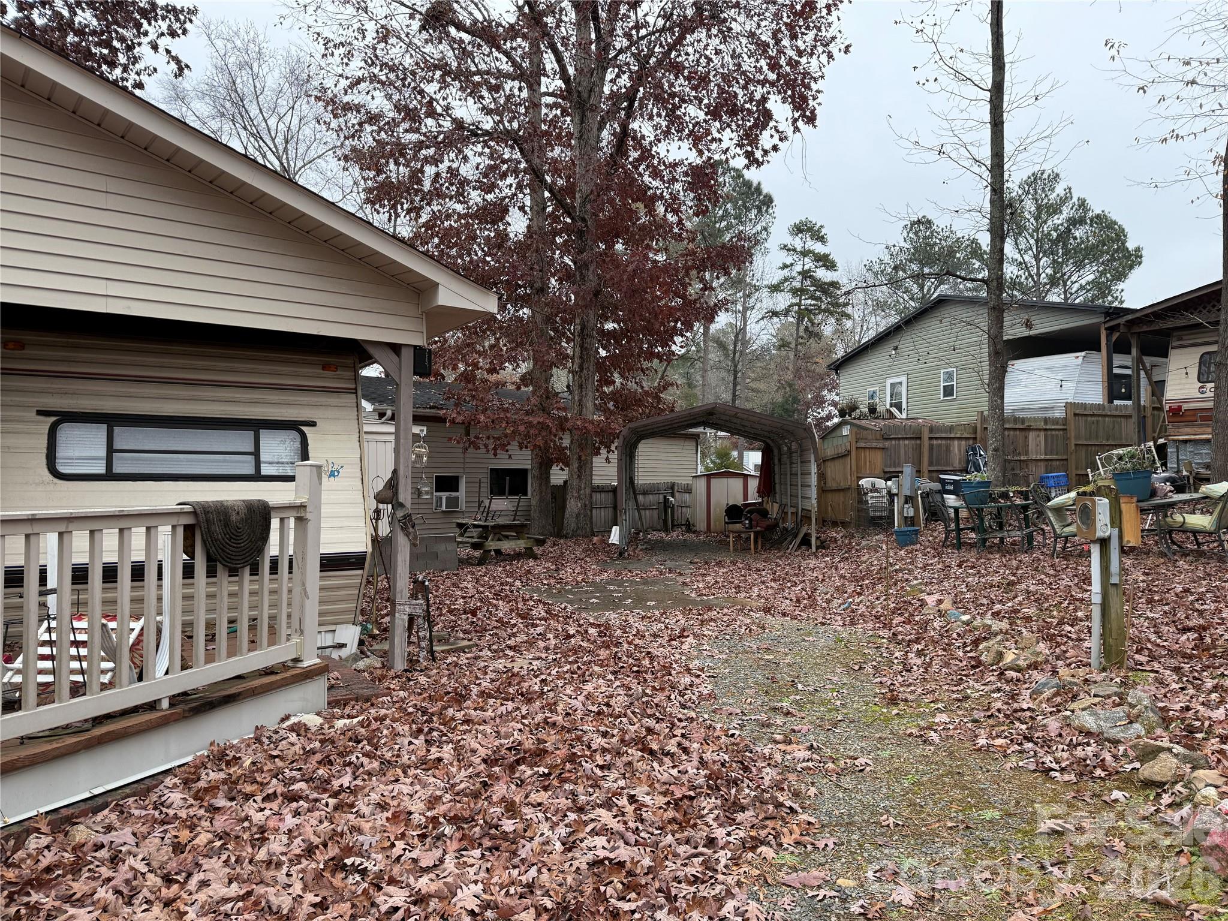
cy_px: 460
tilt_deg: +1.5
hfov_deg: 71.6
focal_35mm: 24
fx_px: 851
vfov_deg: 56.8
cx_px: 614
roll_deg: -0.2
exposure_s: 1/399
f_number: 1.78
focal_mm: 6.76
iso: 100
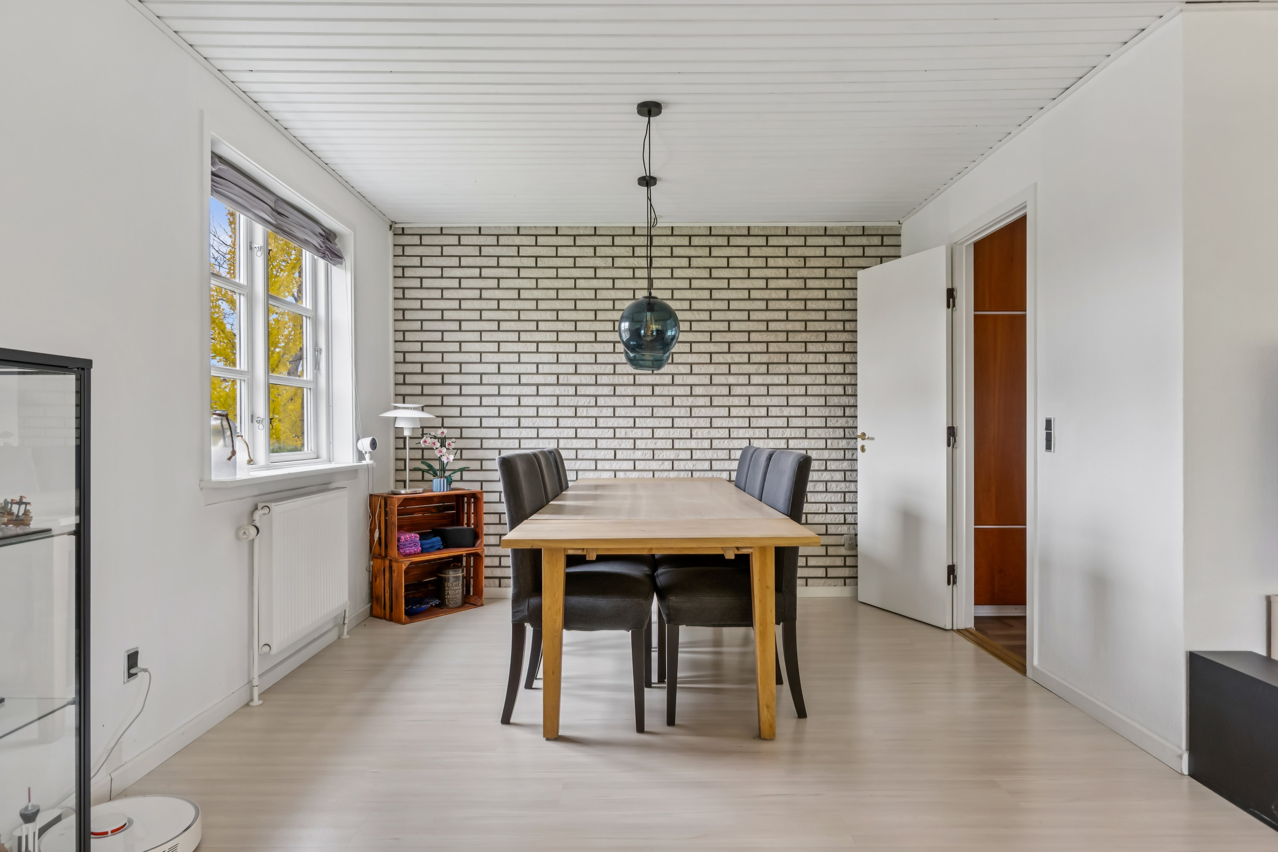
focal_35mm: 22
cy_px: 426
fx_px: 799
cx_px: 639
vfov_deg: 56.1
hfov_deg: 77.3
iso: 200
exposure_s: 1/10
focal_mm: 15
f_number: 8
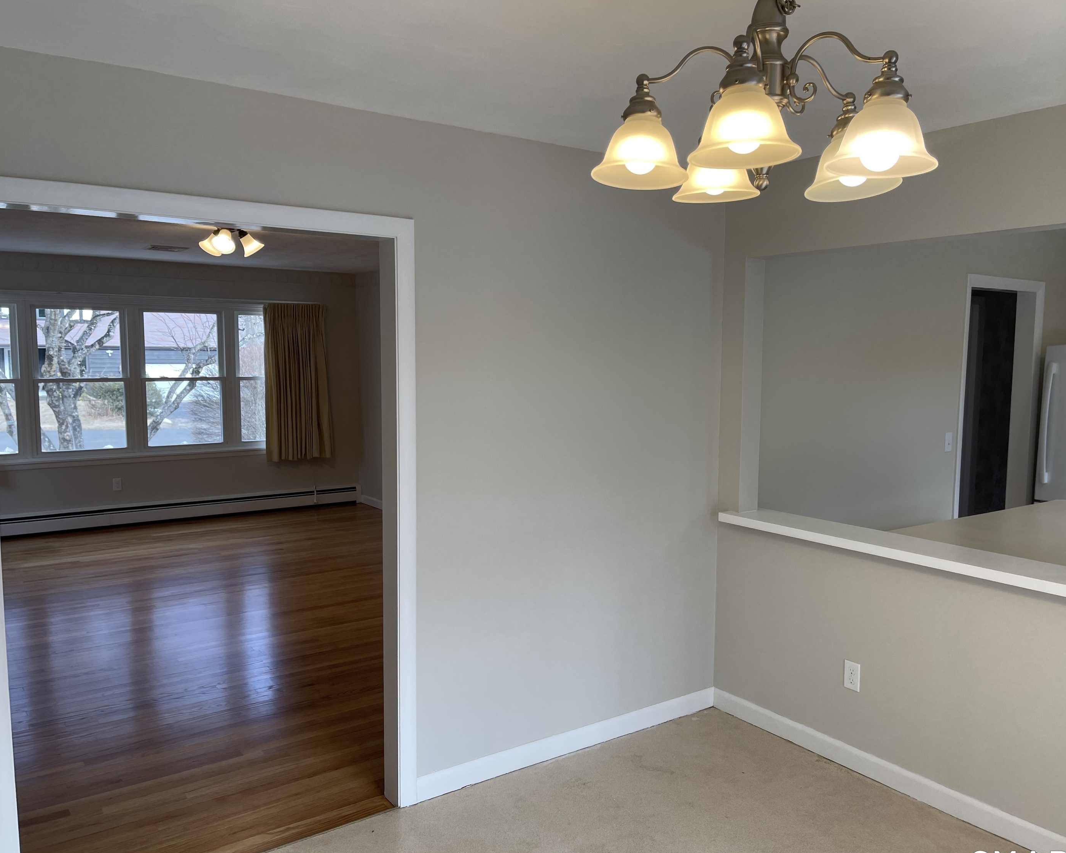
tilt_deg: -5.7
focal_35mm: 27
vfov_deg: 53.2
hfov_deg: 64.0
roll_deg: -0.5
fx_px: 852
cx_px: 558
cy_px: 439
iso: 32
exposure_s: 1/138
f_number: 1.6
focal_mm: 5.1
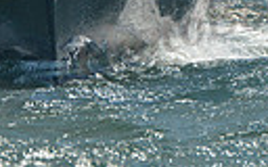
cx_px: -34
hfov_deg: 2.3
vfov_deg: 1.4
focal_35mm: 922
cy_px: -57
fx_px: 6734
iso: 280
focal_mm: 200
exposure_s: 1/1250
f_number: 9
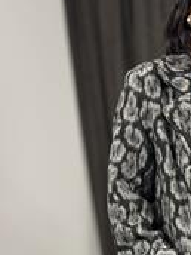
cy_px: 259
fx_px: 846
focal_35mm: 115
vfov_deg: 16.7
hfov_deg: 12.6
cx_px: 218
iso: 80
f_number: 1.78
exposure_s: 1/50
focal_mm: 6.86
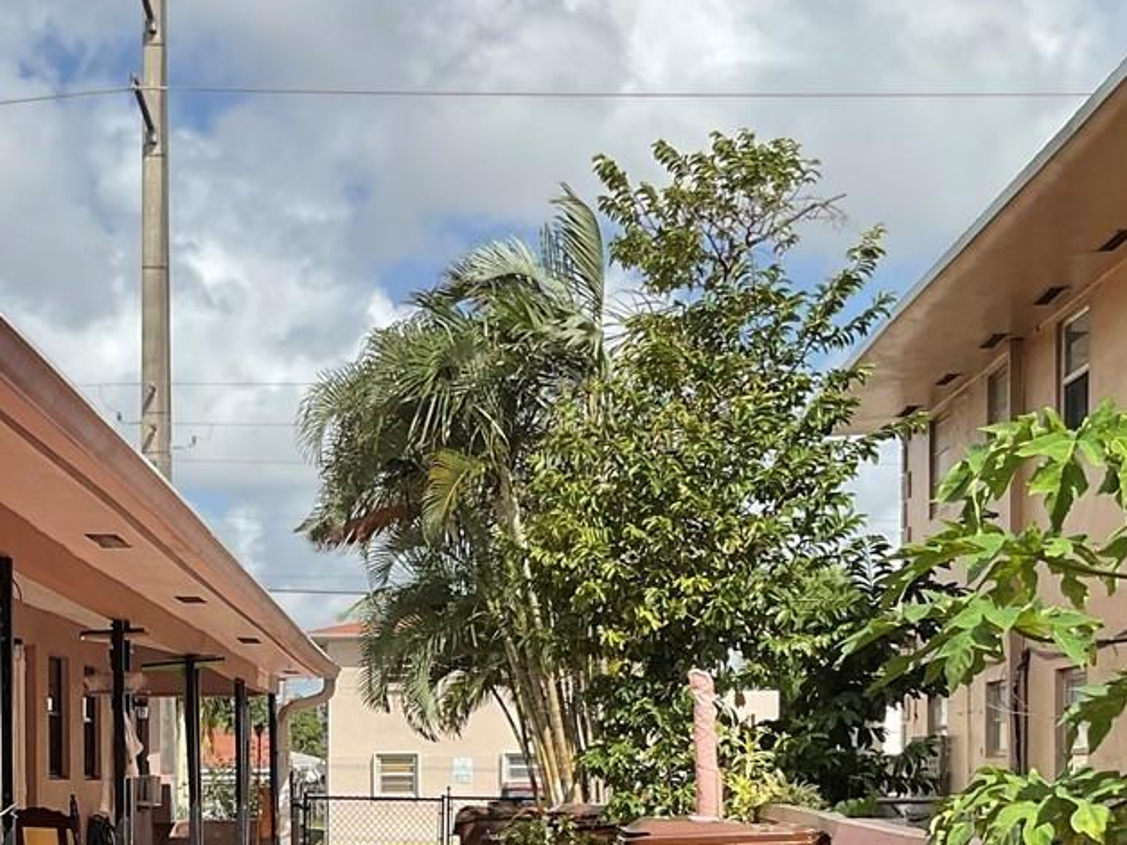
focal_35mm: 74
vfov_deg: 19.4
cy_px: 814
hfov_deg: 25.8
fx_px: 2409
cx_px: 200
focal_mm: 3
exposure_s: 1/2058
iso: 16
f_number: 1.8
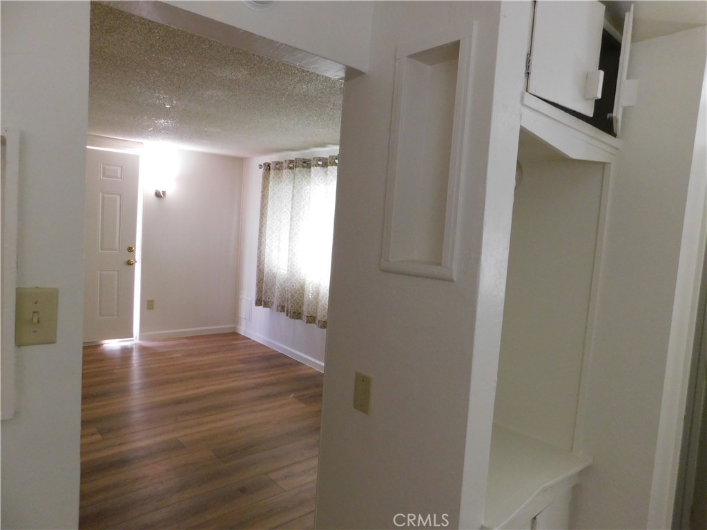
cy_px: 265
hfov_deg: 73.9
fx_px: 470
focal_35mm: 23
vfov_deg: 58.9
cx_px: 354
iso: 400
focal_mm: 4
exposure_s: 1/25
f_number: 3
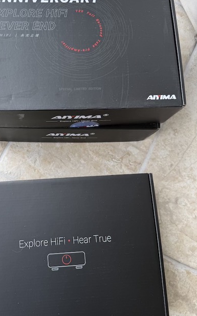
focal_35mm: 33
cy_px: 150
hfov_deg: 37.7
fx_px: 284
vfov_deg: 58.1
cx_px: 61
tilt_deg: -78.6
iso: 50
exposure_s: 1/131
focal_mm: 6.76
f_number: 1.78
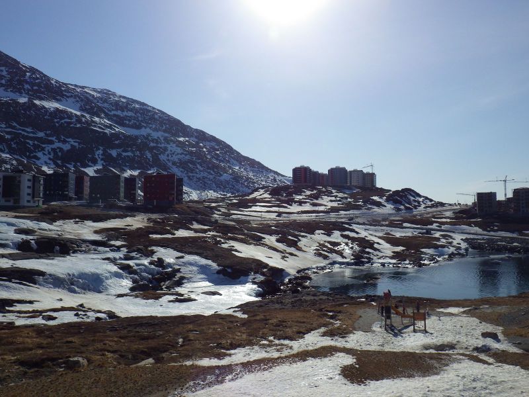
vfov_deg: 49.7
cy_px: 198
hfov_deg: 63.4
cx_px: 264
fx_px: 428
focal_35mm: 28
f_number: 4.2
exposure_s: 1/2500
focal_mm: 5
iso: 125
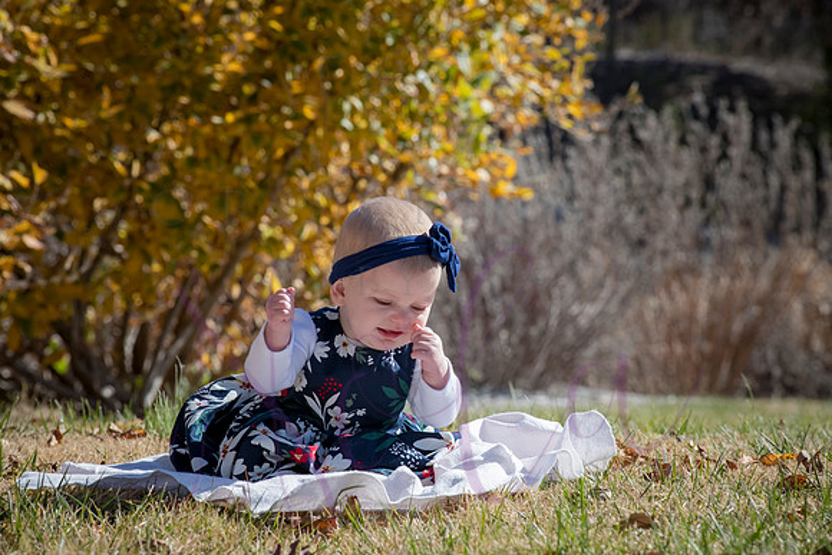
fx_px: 3352
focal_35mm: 145
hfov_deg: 14.2
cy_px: 278
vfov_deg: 9.5
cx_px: 416
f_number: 10
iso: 400
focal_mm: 145
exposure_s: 1/400
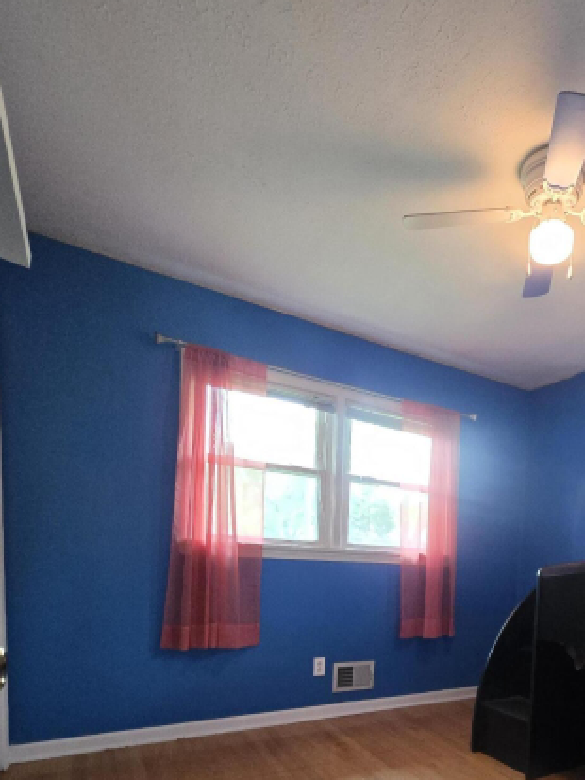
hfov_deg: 59.4
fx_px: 473
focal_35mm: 21
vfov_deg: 71.9
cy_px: 611
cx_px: 453
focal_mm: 2.2
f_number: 2.2
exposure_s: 1/60
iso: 1600
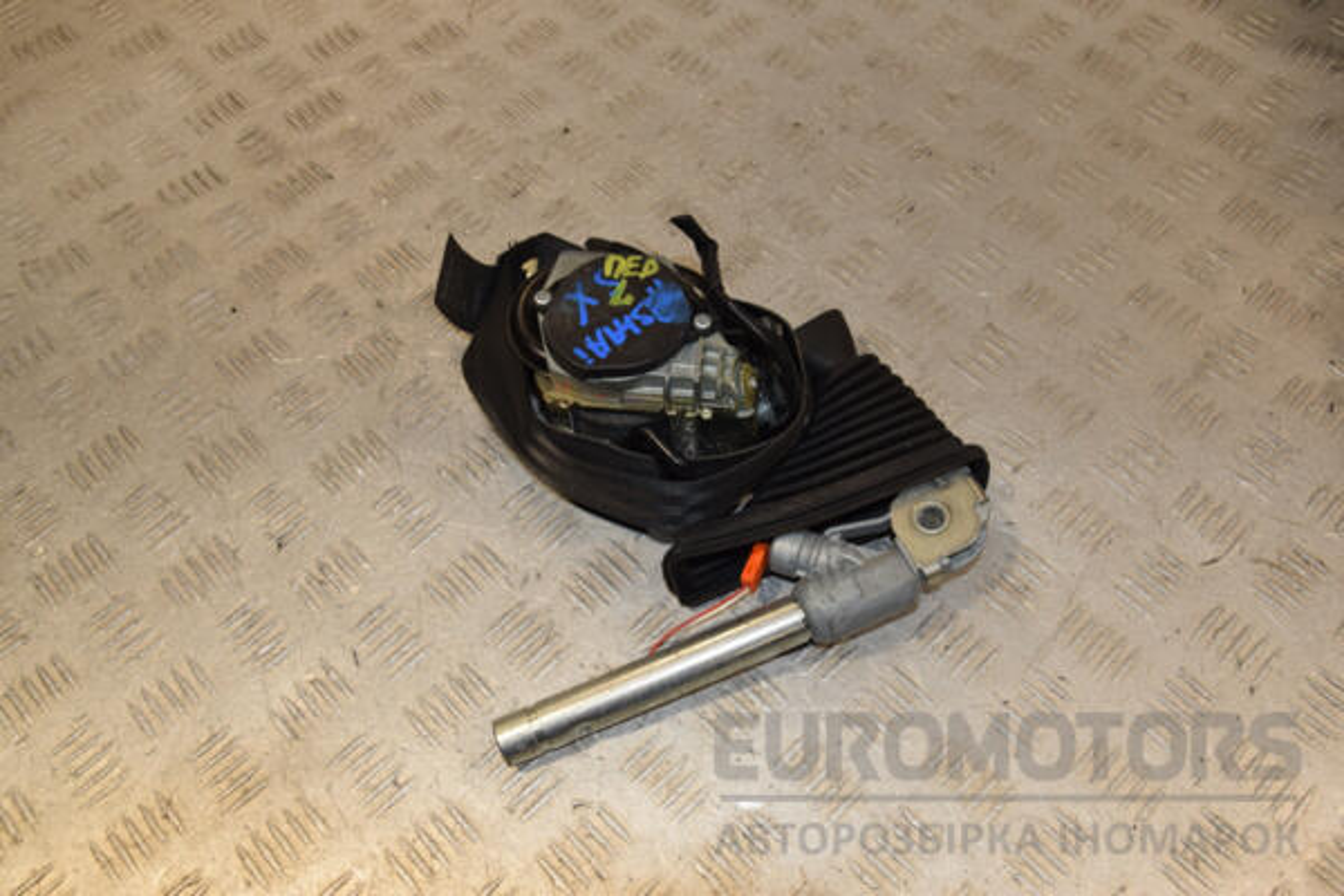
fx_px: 1176
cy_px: 448
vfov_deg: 41.7
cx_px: 672
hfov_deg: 59.5
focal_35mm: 32
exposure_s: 1/200
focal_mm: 21
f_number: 7.1
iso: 800
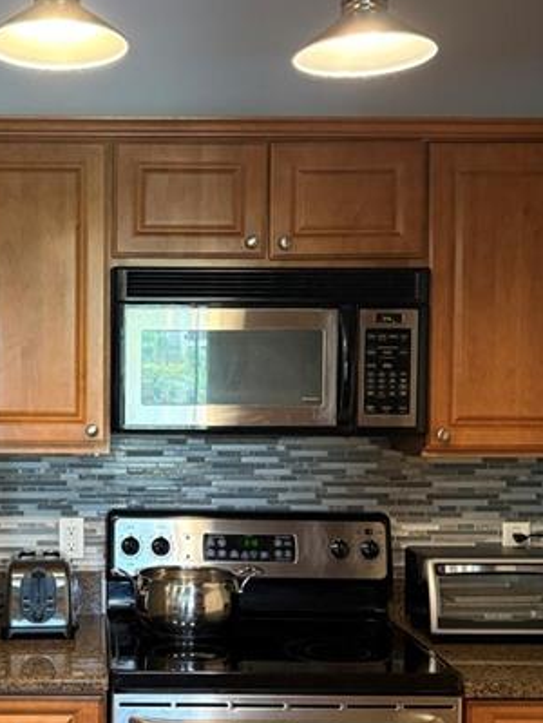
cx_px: 96
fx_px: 1044
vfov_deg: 38.1
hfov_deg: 28.4
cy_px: 419
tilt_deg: -0.2
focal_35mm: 50
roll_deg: +0.1
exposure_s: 1/60
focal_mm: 5.96
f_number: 1.6
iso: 320
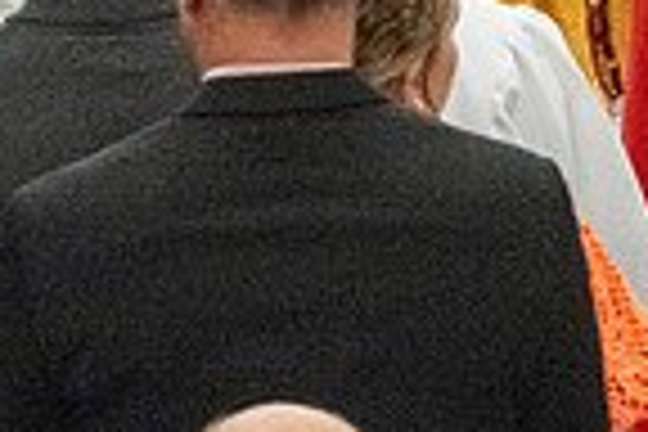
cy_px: 2
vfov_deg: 1.7
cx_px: 788
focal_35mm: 805
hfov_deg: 2.6
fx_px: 14489
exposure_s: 1/60
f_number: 8
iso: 5000
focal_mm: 200
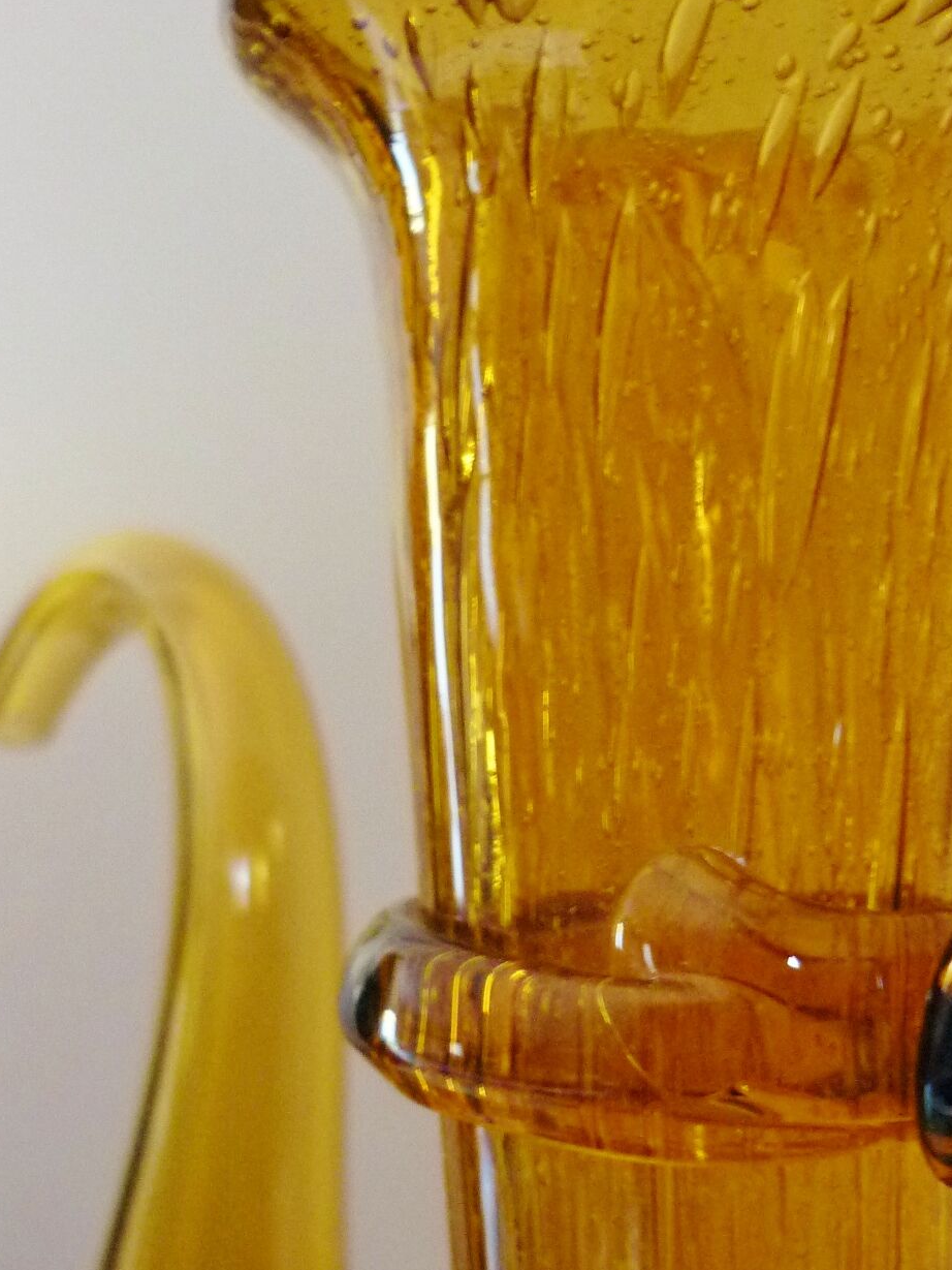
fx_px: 2016
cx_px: 715
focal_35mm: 55
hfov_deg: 26.2
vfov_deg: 34.9
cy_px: 723
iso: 400
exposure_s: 1/8
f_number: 2.8
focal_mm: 5.5
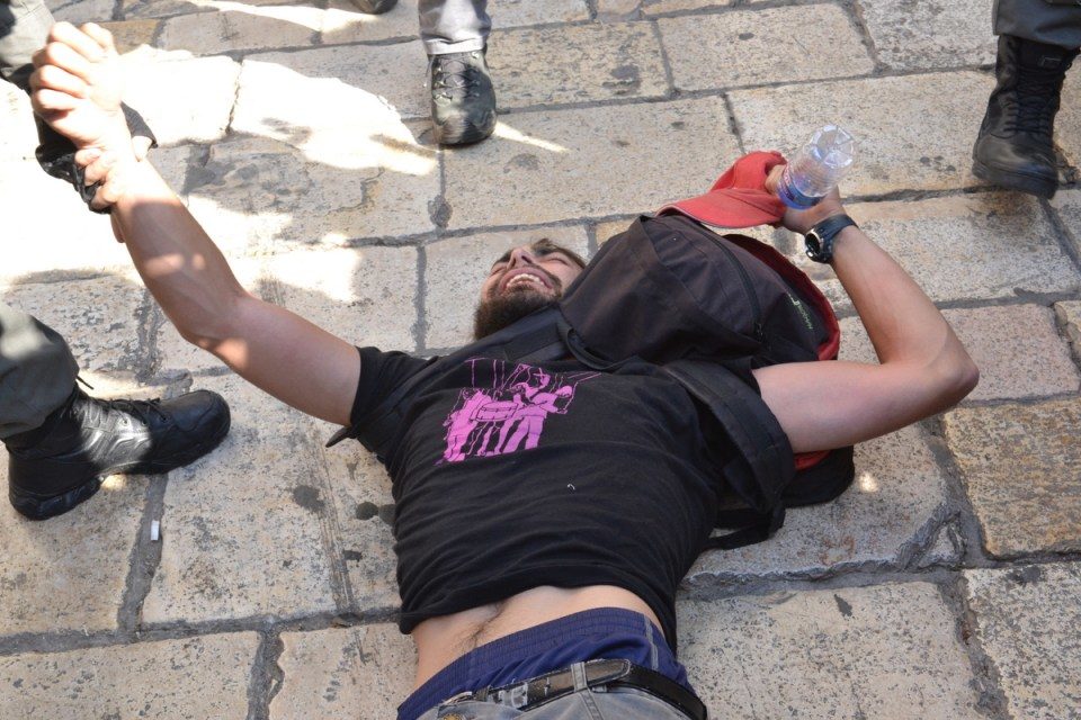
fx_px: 1531
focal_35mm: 51
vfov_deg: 26.5
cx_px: 540
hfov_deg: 38.9
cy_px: 360
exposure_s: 1/200
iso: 800
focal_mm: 34
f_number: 9
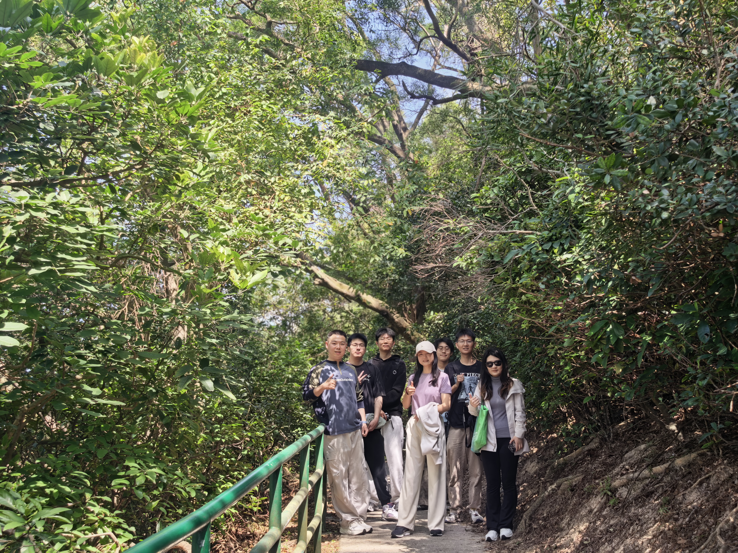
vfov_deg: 30.3
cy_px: 276
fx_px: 1023
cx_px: 369
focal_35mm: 48
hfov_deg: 39.7
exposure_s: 1/346
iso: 50
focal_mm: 6.98
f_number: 2
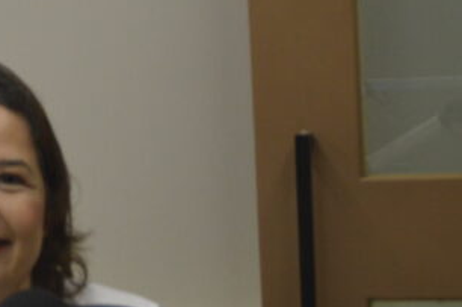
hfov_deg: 10.4
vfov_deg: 7.1
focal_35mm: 191
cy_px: -70
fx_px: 2447
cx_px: -236
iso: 900
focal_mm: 38
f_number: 5
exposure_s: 1/60
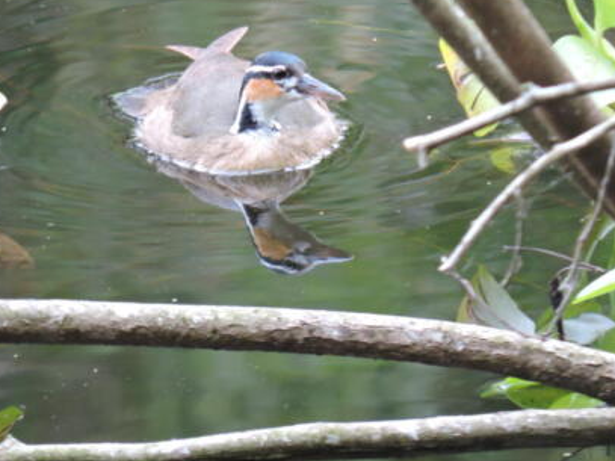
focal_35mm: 1230
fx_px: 21846
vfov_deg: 1.2
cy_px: 190
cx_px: 319
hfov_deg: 1.6
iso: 800
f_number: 5.9
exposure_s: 1/125
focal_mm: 180
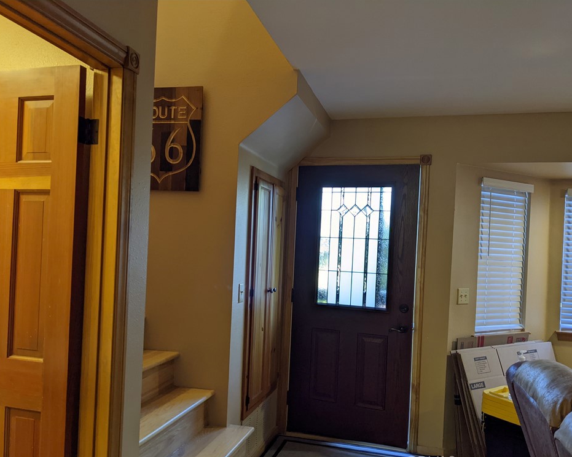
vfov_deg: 49.9
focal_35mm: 29
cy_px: 235
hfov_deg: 60.5
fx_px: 491
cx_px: 296
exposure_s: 1/40
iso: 55
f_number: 1.73
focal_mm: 4.38
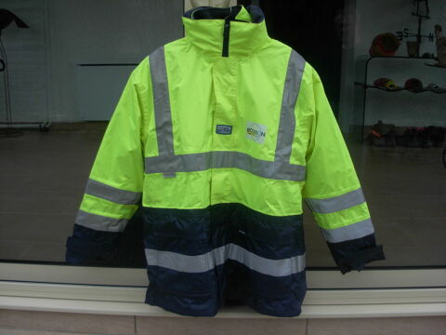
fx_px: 490
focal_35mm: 38
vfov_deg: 37.7
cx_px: 223
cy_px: 168
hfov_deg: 49.0
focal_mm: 6.3
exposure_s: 1/67.8
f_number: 2.9
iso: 79
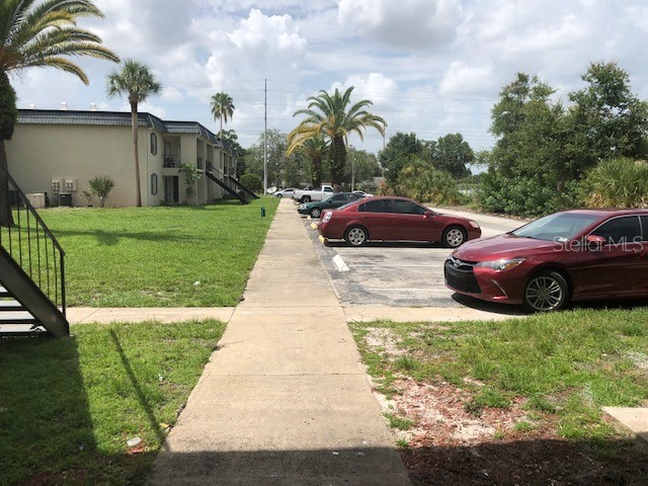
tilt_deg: -5.5
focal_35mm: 28
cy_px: 243
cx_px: 324
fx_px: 524
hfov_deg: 63.4
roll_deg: -1.0
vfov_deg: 49.7
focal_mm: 3.99
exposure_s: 1/2114
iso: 20
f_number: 1.8
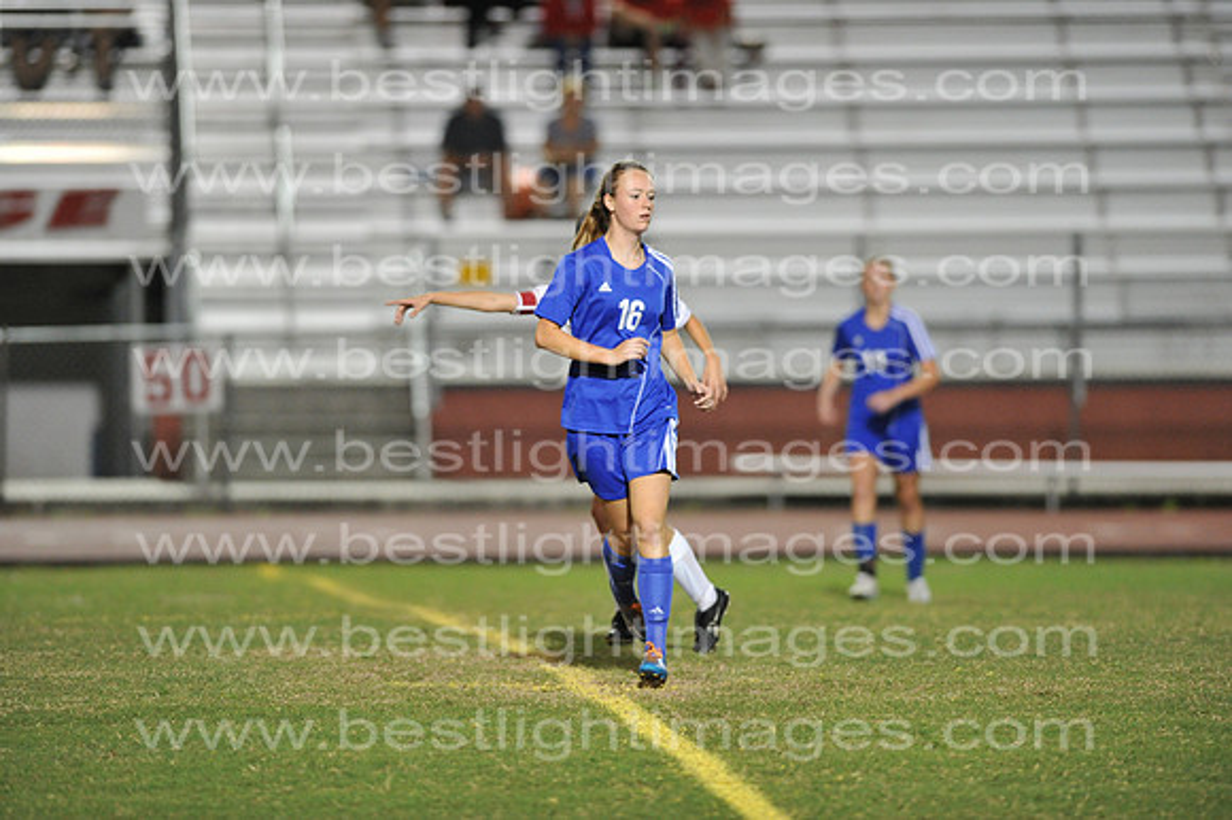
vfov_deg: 4.6
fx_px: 10260
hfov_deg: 6.9
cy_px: 410
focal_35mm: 300
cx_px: 616
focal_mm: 300
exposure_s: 1/400
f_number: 3.2
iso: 5000
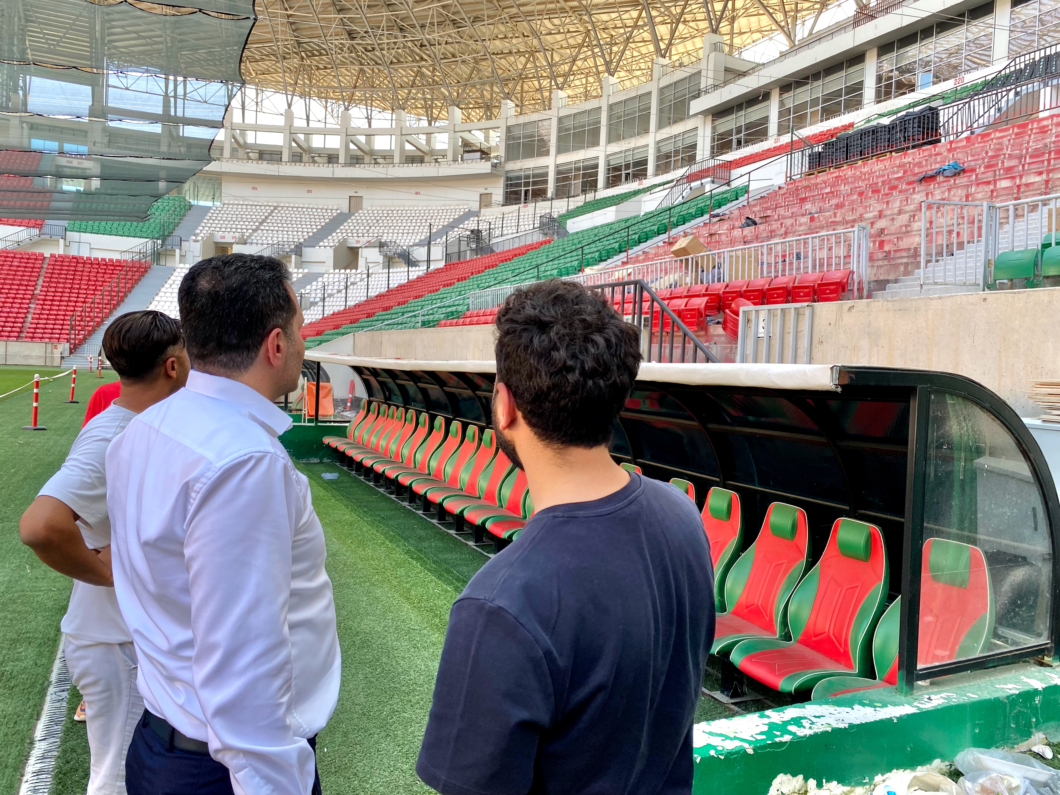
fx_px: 796
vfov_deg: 53.1
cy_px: 398
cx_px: 530
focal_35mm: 26
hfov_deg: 67.3
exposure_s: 1/122
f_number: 1.8
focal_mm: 4.25
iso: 32
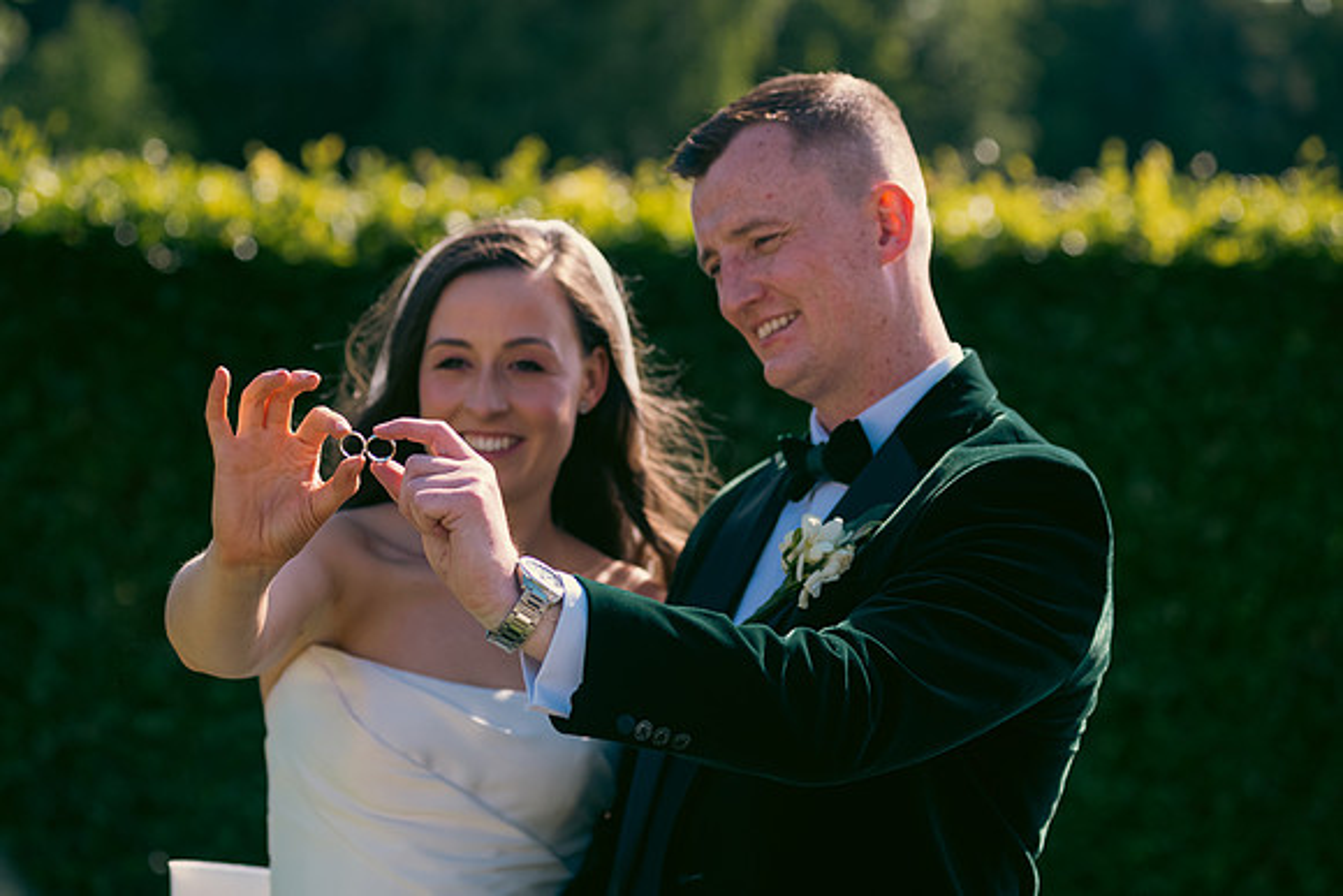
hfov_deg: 22.1
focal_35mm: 92
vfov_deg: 14.9
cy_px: 448
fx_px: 3433
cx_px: 672
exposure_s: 1/1600
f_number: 3.5
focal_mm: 92
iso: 200
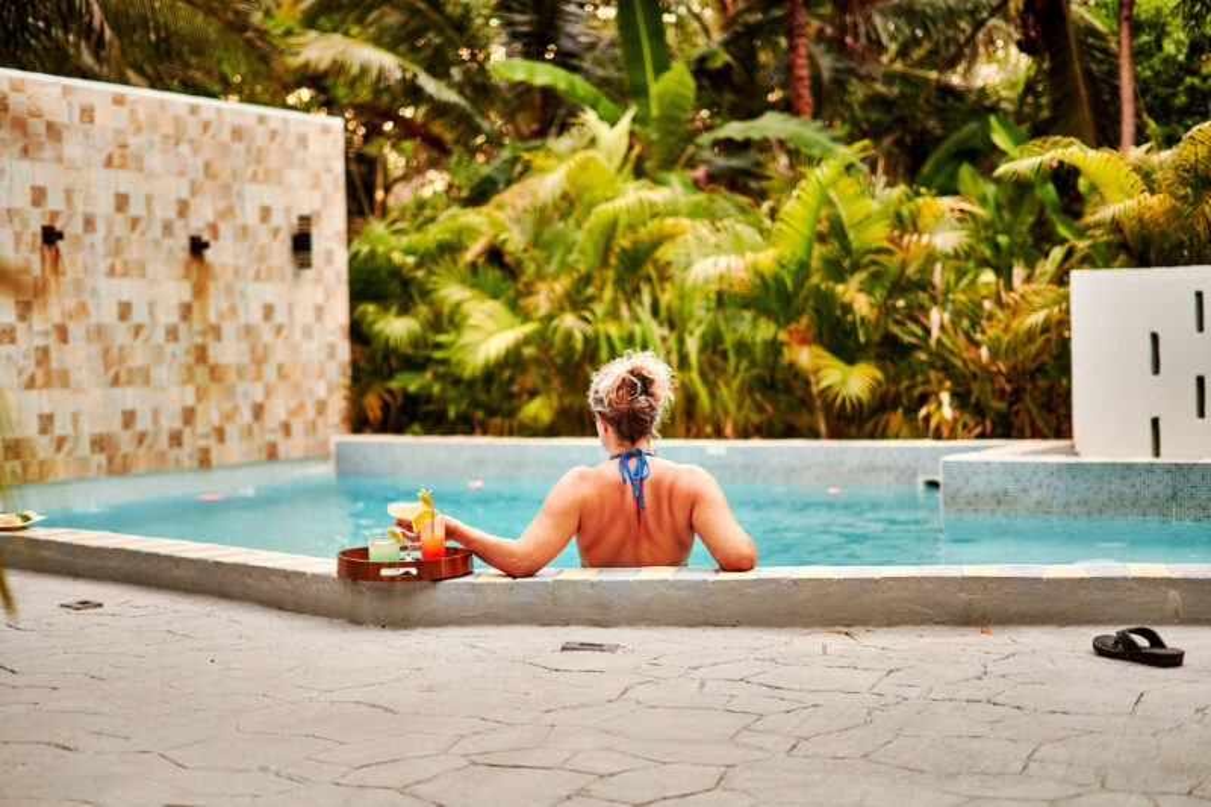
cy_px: 404
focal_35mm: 50
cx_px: 606
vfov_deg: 27.0
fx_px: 1681
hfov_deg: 39.6
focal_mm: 50
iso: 320
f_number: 1.8
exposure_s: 1/80
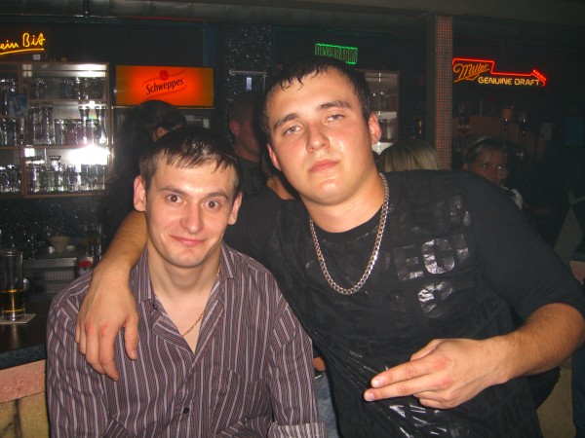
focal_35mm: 38
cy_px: 219
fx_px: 642
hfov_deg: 49.0
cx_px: 292
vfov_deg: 37.7
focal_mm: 7.9
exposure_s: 1/60
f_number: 2.8
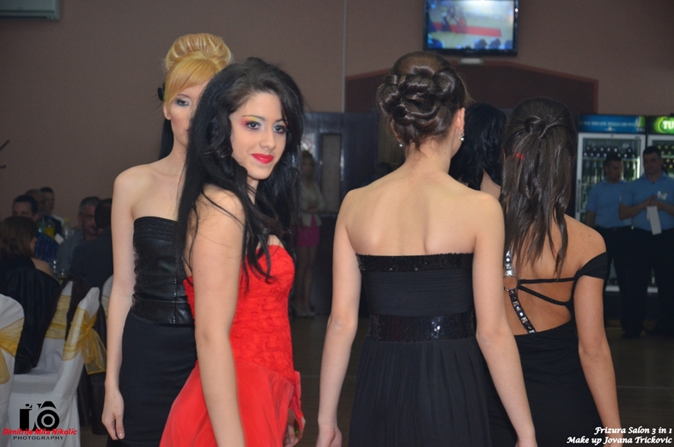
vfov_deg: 13.8
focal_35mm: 99
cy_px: 224
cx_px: 337
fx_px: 1850
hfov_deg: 20.7
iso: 1000
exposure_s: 1/100
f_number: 5.3
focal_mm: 66
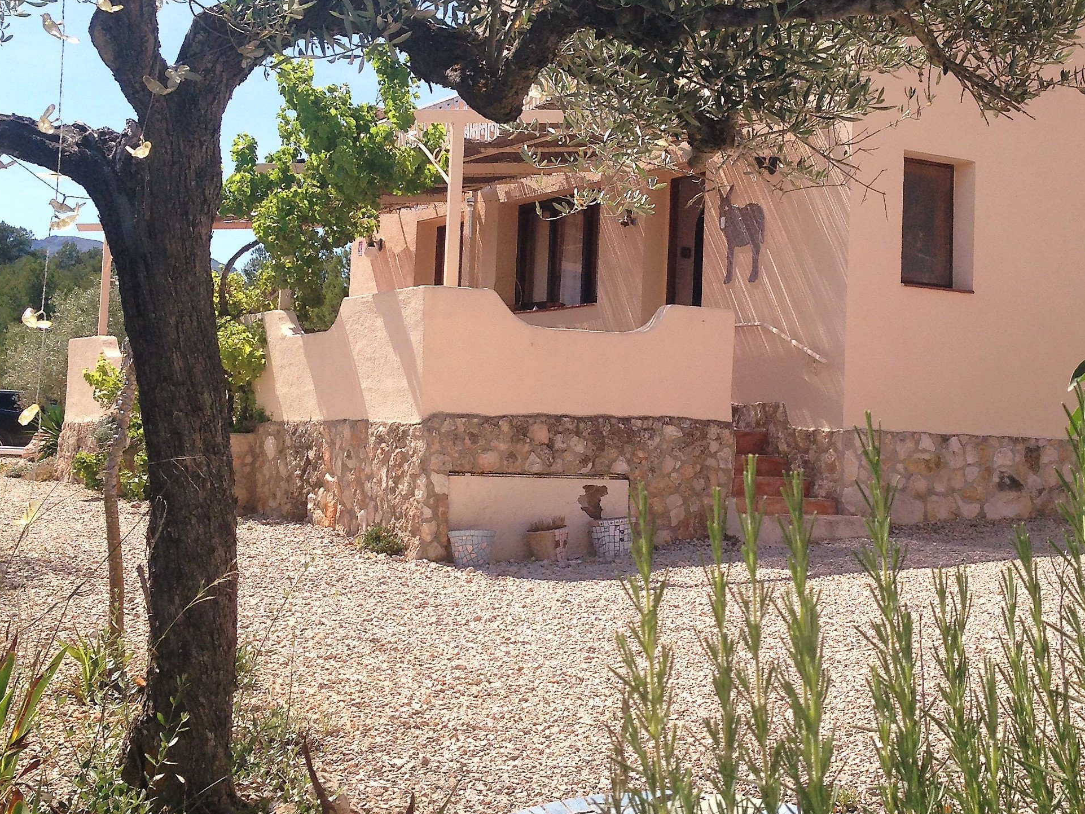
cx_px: 656
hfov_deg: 44.5
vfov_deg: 34.2
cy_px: 306
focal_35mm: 42
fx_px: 1317
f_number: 2.4
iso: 50
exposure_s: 1/1323
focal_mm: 4.12
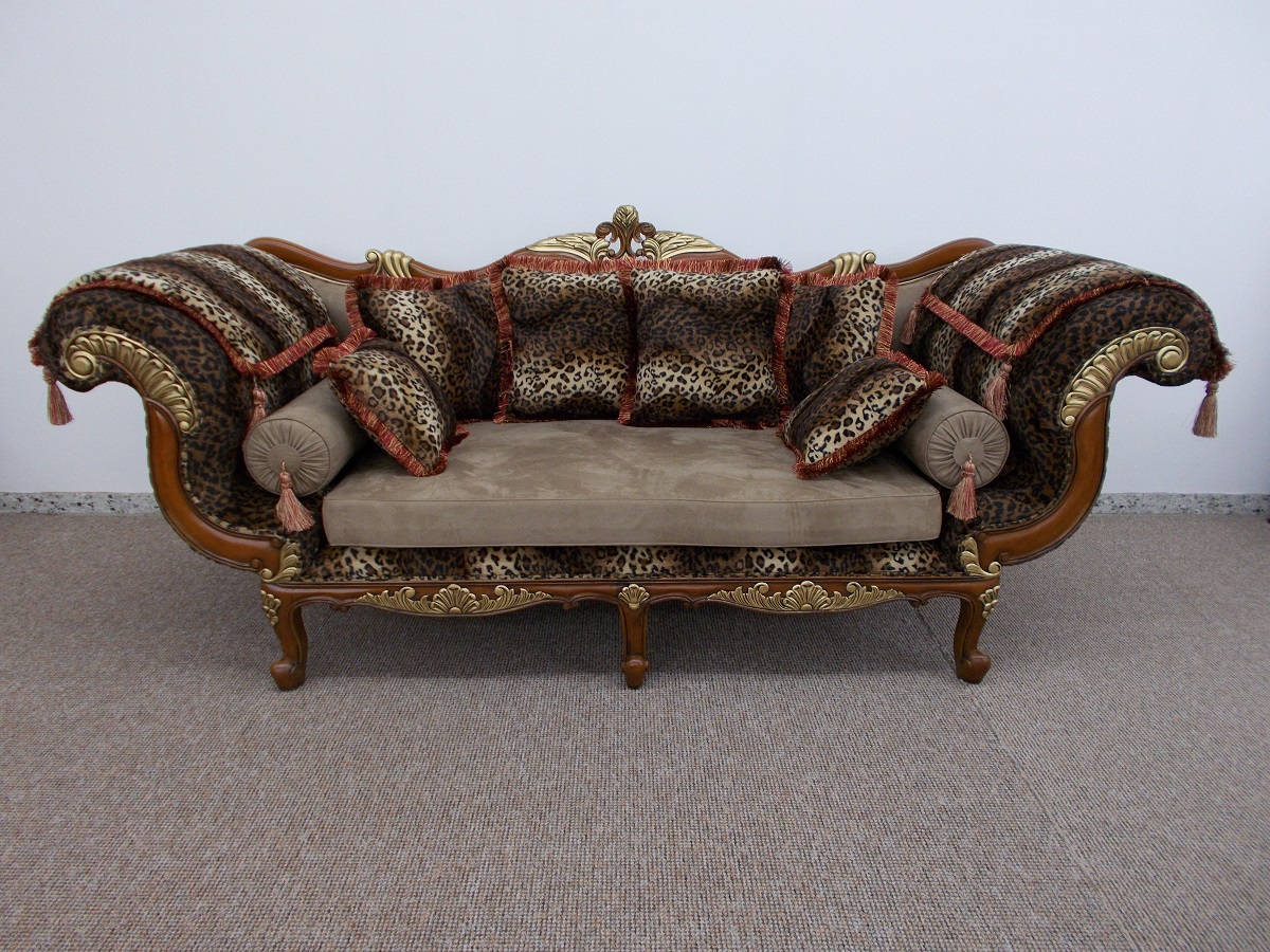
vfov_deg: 53.1
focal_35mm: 26
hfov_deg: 67.3
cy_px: 476
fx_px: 954
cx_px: 635
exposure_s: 1/25
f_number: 3.2
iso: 160
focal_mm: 4.6
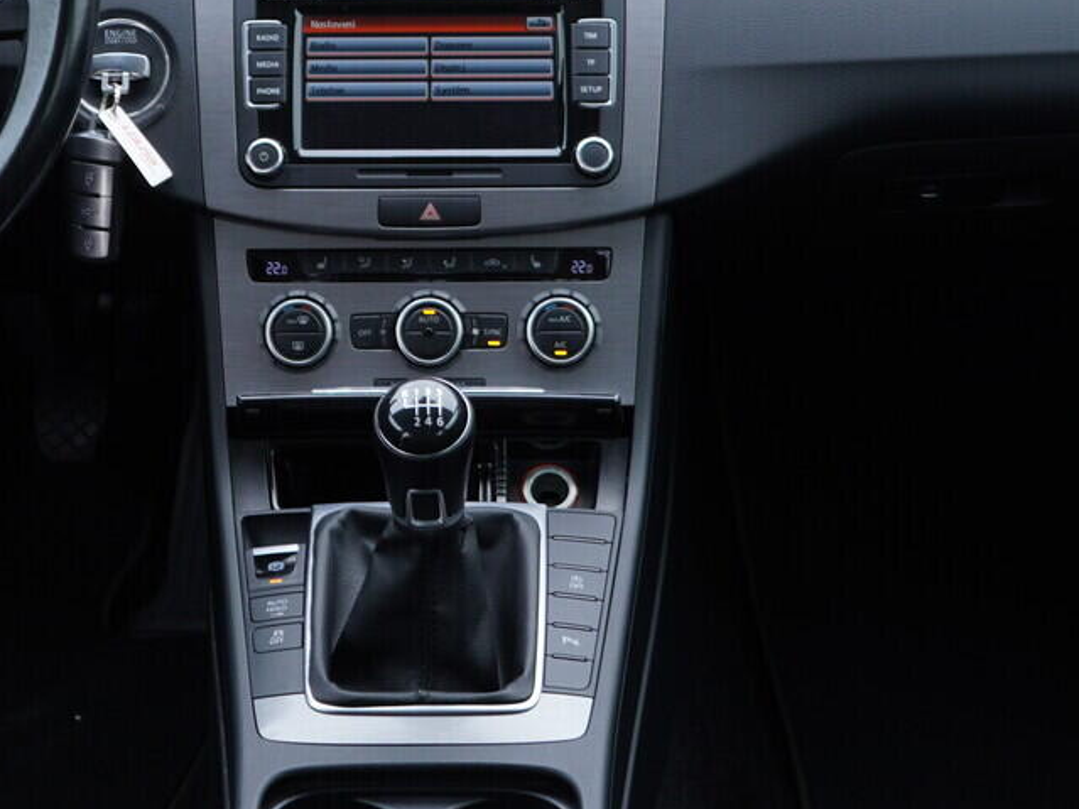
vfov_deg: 18.4
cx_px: 392
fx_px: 2431
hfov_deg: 24.9
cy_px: 3
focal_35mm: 78
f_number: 2.8
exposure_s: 1/40
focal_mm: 24
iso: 160
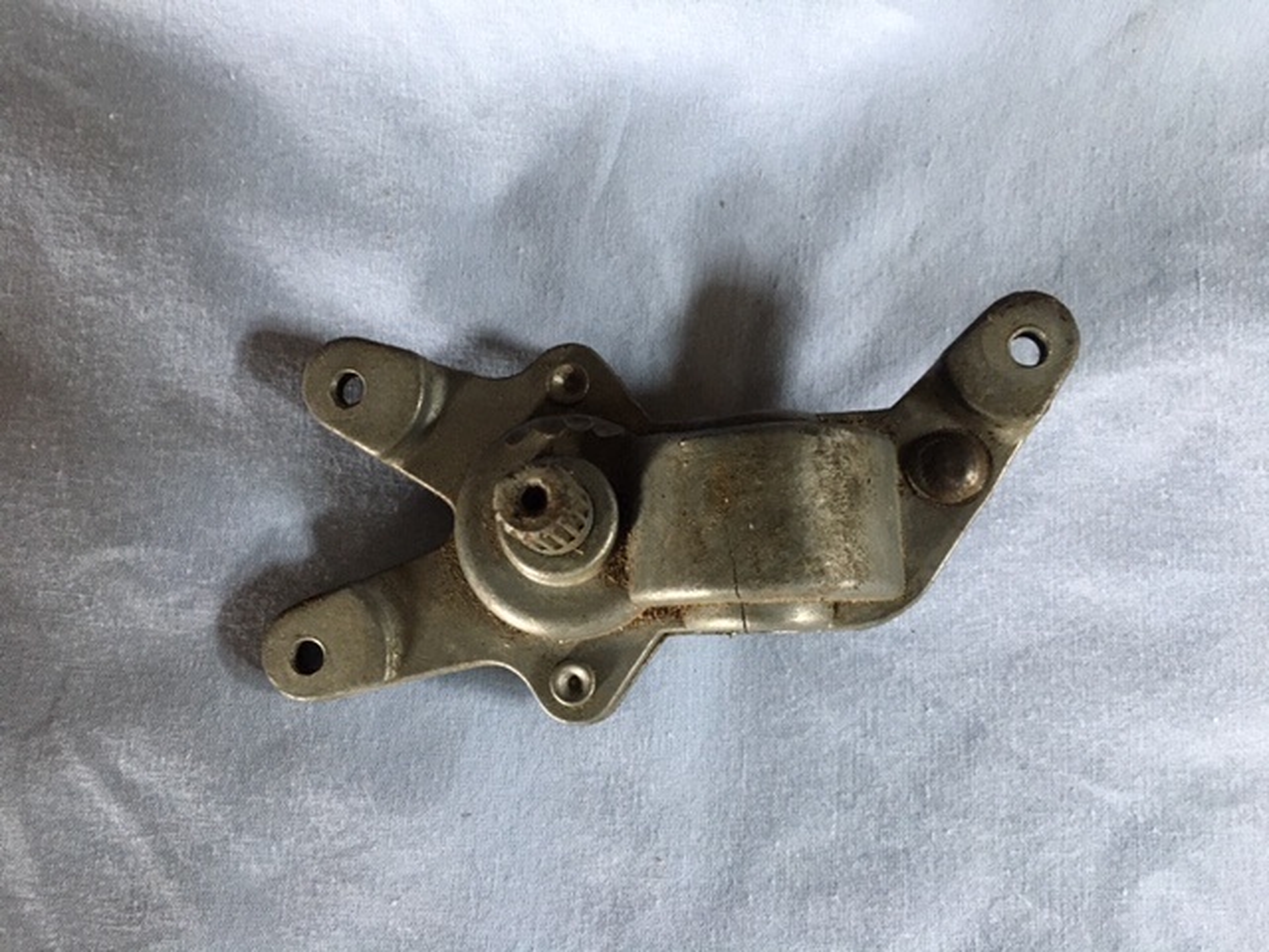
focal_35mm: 29
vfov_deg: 48.2
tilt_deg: -82.2
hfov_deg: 61.7
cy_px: 476
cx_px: 634
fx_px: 1063
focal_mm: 4.15
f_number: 2.2
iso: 200
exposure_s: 1/17
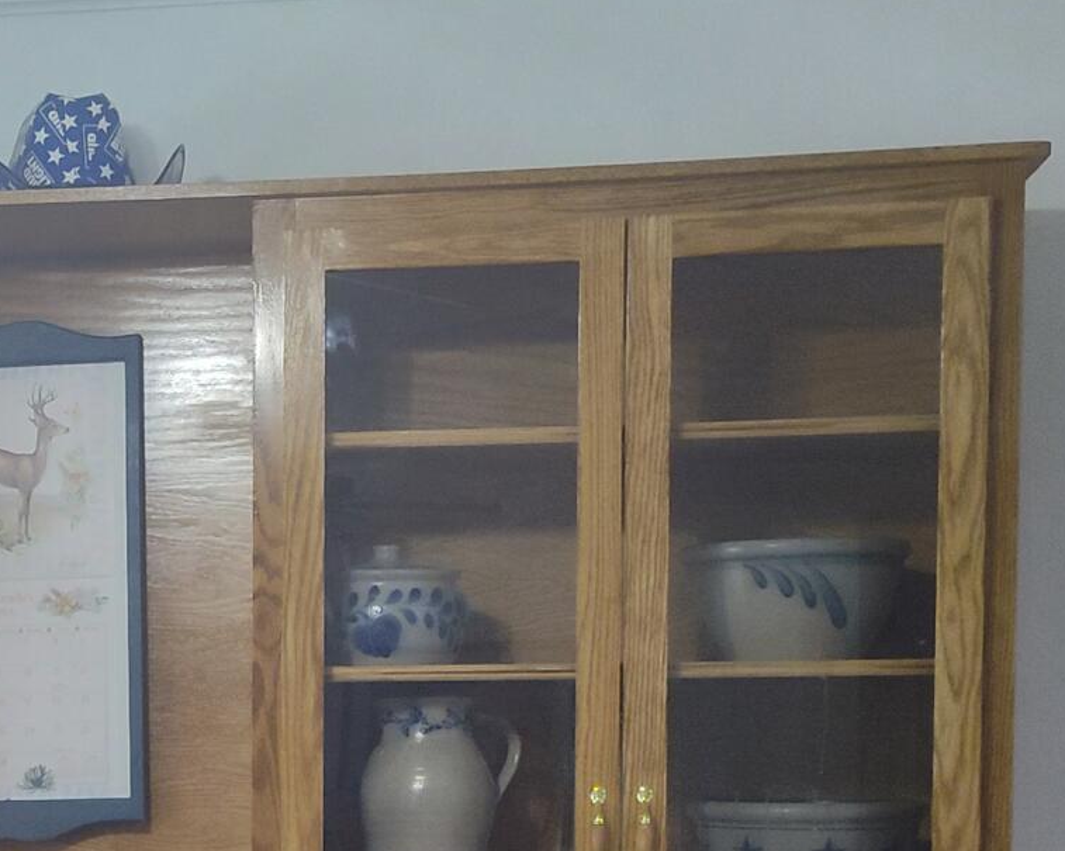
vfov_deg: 16.8
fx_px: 2804
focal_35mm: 89
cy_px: 916
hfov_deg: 20.4
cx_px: -128
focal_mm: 5.56
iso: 969
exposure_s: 1/120
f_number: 1.8
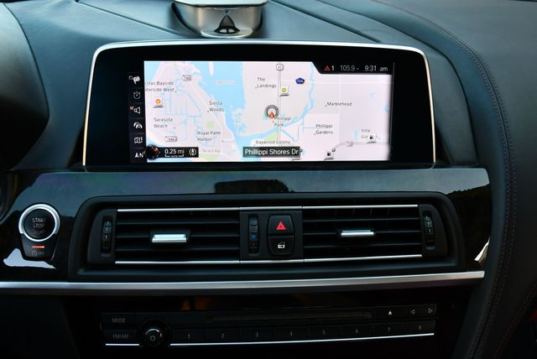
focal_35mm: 40
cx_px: 268
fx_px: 597
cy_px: 180
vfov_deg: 33.5
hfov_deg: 48.4
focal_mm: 20
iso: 500
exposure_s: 1/250
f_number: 3.8
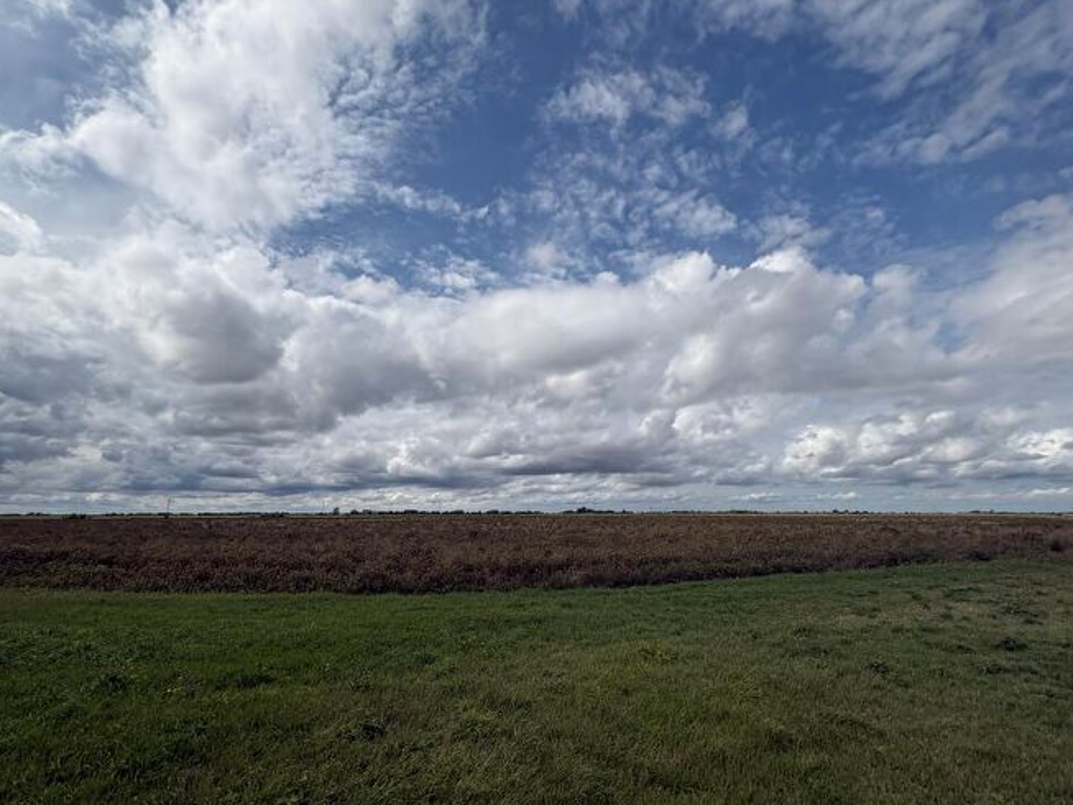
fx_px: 465
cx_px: 514
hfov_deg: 98.1
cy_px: 413
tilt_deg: +13.2
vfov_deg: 81.7
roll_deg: +0.5
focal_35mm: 15
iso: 50
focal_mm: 2.22
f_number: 2.2
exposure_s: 1/5650
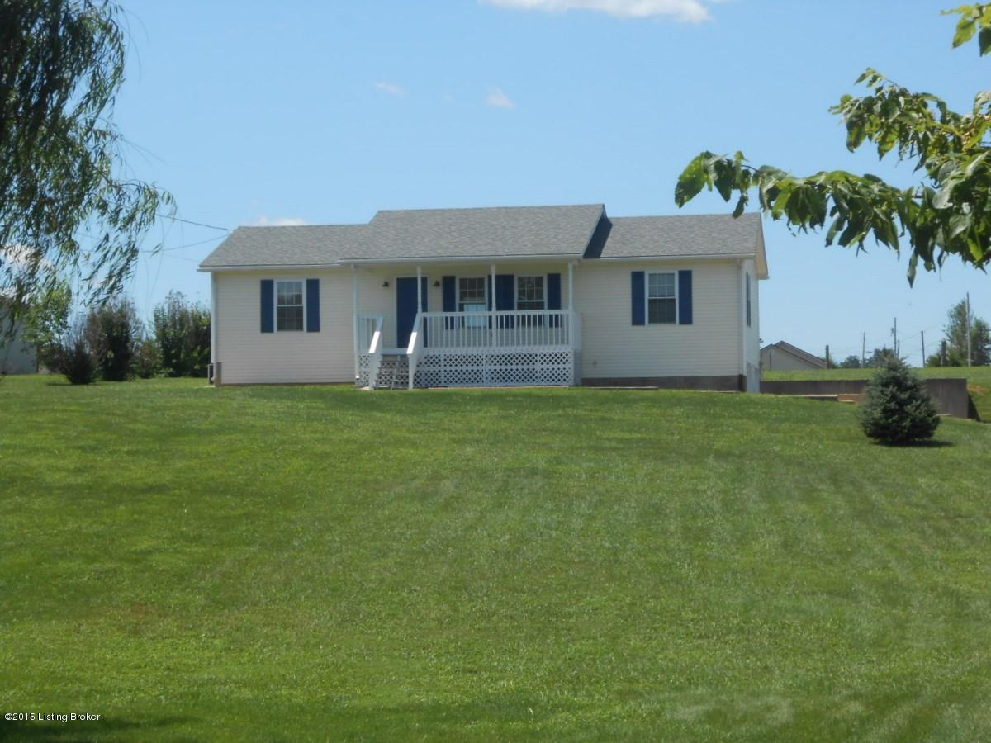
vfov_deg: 18.2
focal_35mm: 81
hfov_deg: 24.1
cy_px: 372
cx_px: 496
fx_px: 2319
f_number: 6.6
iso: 80
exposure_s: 1/320
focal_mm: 14.5
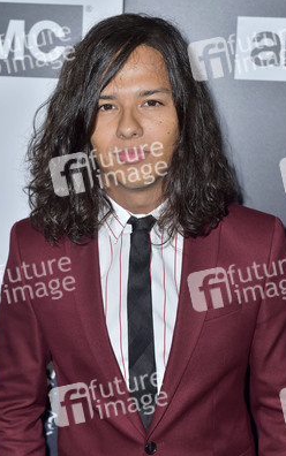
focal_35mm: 72
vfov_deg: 28.6
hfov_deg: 18.1
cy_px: 227
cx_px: 142
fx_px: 897
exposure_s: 1/200
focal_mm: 70
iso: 400
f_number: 5.6
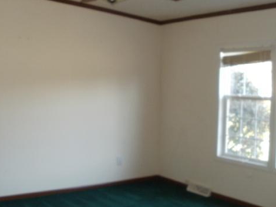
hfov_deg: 38.7
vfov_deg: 29.7
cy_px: 102
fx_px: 391
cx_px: 107
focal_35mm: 49
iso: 200
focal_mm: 6.3
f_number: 3.5
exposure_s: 1/30
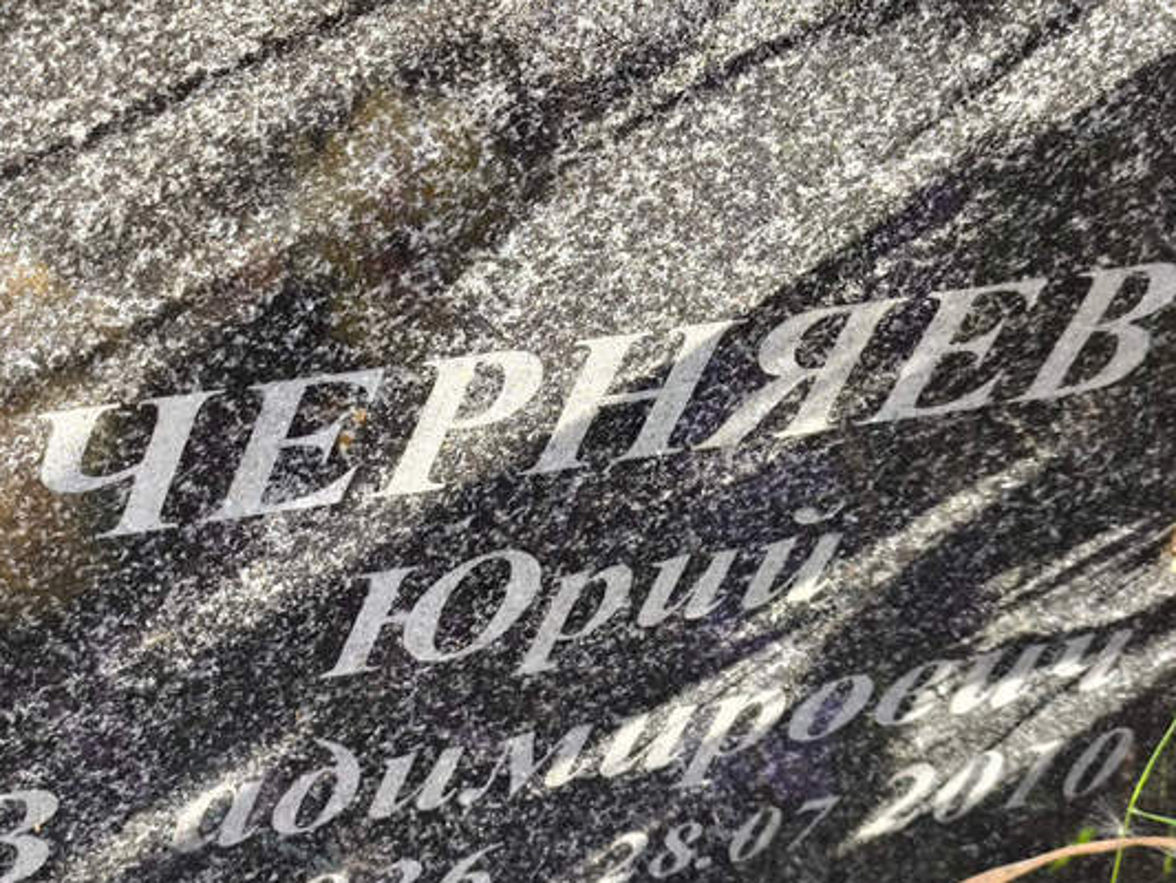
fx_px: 2549
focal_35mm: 75
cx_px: 453
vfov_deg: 19.6
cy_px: 481
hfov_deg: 25.9
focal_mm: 4.71
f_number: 1.7
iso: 80
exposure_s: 1/50
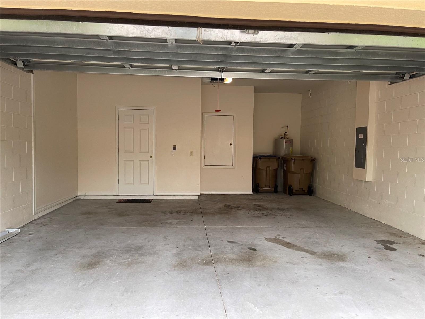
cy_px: 160
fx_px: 319
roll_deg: -1.5
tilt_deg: -3.0
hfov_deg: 67.3
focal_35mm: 26
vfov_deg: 53.1
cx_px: 212
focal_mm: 5.1
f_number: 1.6
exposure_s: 1/68
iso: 125
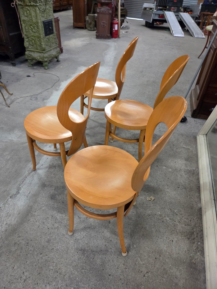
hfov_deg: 58.9
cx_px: 108
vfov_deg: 73.9
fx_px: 192
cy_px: 144
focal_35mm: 23
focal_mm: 5.4
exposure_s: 1/100
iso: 800
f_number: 1.8
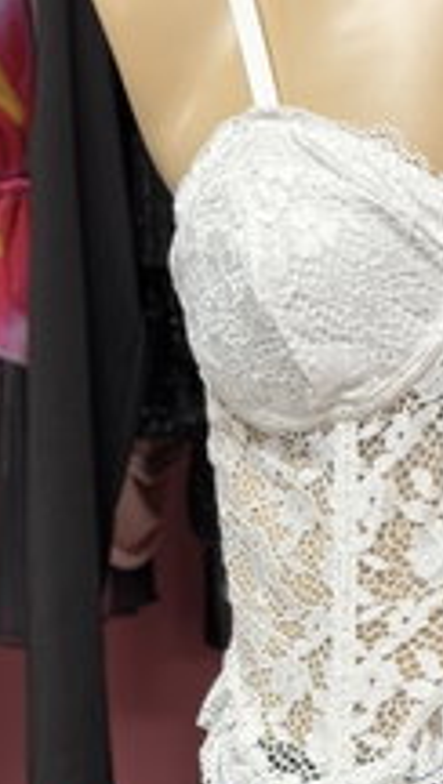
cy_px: 615
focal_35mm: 129
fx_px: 2686
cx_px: 458
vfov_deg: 16.5
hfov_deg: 9.4
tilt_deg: -9.8
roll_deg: -0.5
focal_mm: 6.76
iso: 100
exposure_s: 1/82
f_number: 1.78
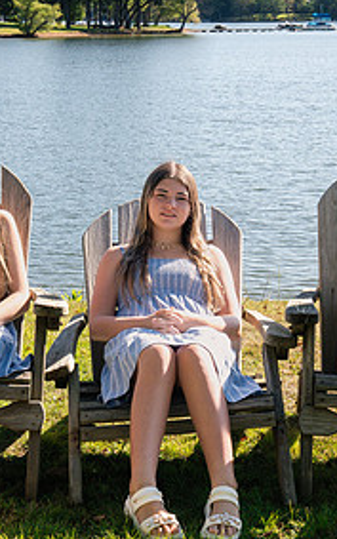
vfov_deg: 21.7
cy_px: 372
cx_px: 237
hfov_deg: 13.7
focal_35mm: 95
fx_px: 1395
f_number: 8
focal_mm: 38
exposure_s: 1/250
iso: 400
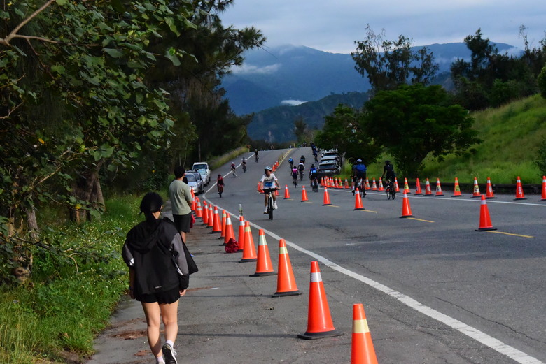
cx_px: 273
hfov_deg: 19.4
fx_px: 1593
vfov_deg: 13.1
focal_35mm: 105
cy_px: 182
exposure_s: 1/4000
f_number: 16
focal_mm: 105
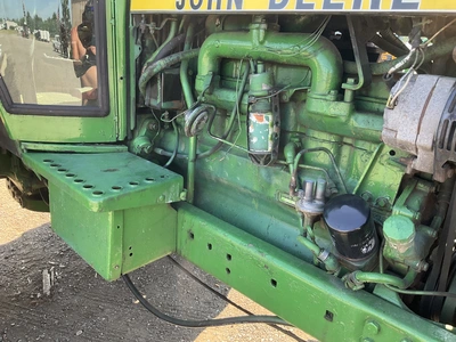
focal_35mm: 29
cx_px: 228
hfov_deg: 61.7
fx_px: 382
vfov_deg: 48.2
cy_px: 171
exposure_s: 1/122
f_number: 1.8
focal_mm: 3
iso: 25
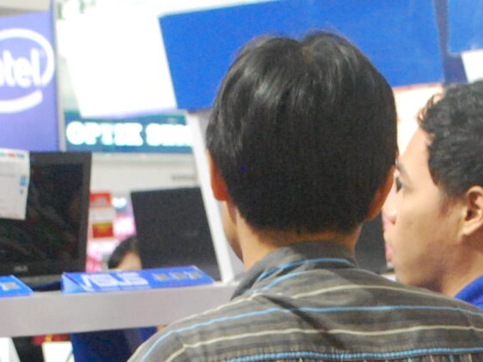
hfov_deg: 12.5
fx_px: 2204
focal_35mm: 158
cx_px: 323
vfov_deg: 9.3
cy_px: 347
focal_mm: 24
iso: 1400
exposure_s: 1/30
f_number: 4.2
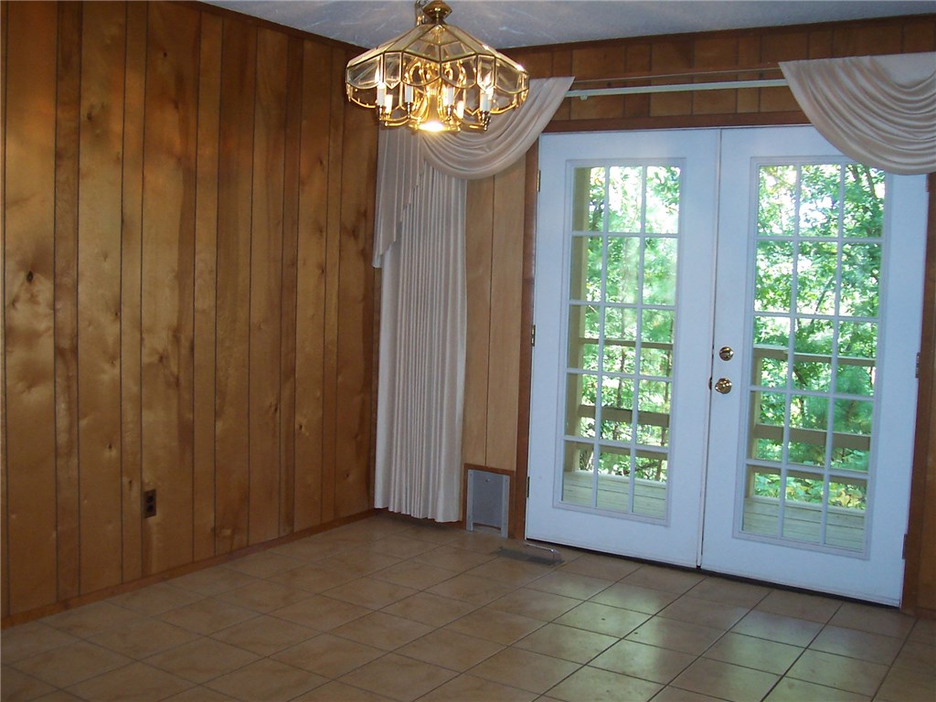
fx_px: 1000
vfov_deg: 38.7
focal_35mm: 37
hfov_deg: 50.1
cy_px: 351
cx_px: 468
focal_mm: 5.6
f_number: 2.8
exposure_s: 1/60
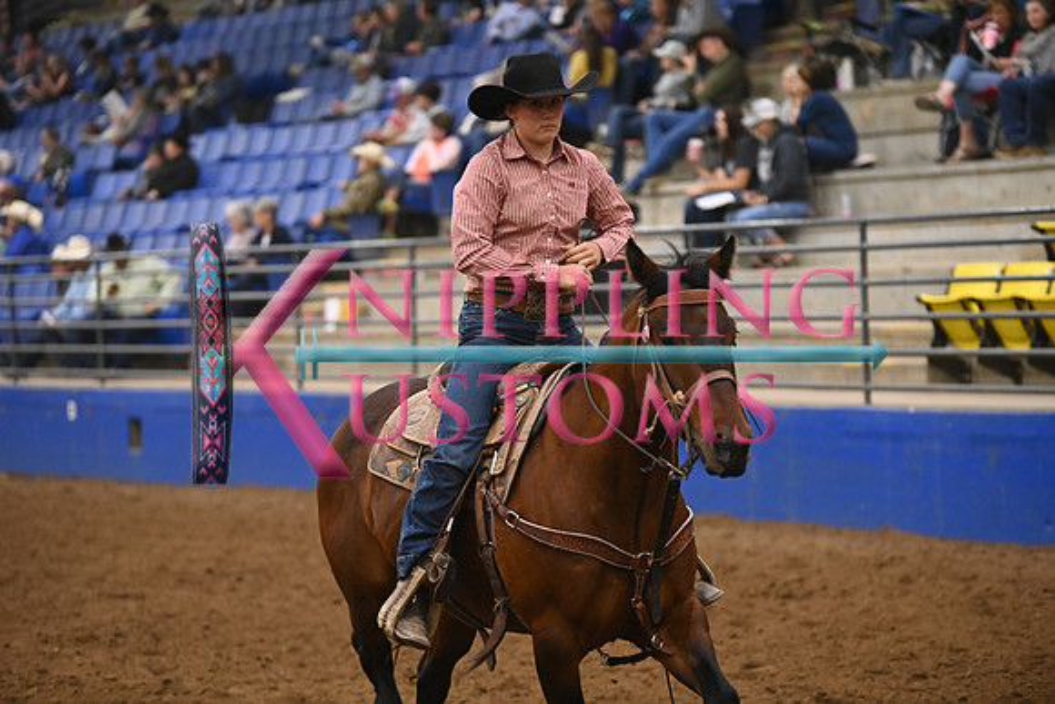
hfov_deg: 15.8
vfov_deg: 10.6
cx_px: 528
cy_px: 352
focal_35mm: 130
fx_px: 3810
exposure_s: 1/400
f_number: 2.8
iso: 3200
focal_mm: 130
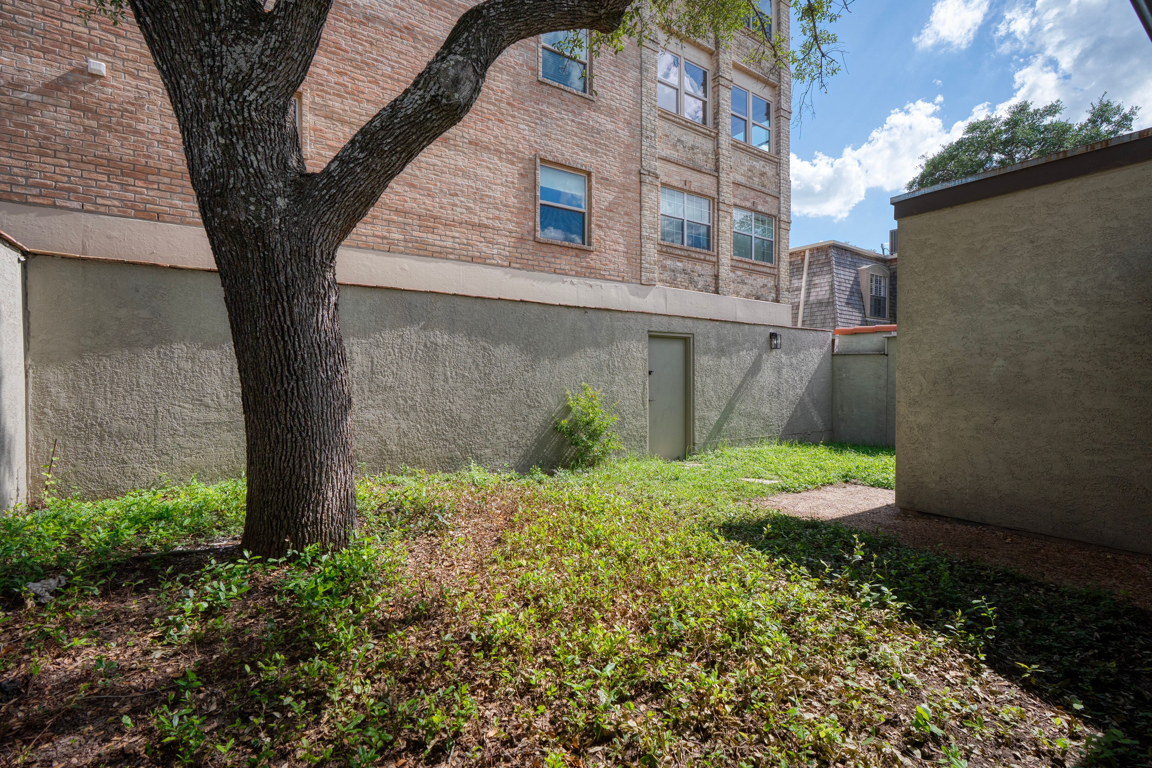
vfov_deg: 73.7
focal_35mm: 16
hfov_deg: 96.7
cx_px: 576
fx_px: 512
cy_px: 384
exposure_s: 1/1600
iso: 320
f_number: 7.1
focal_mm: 16
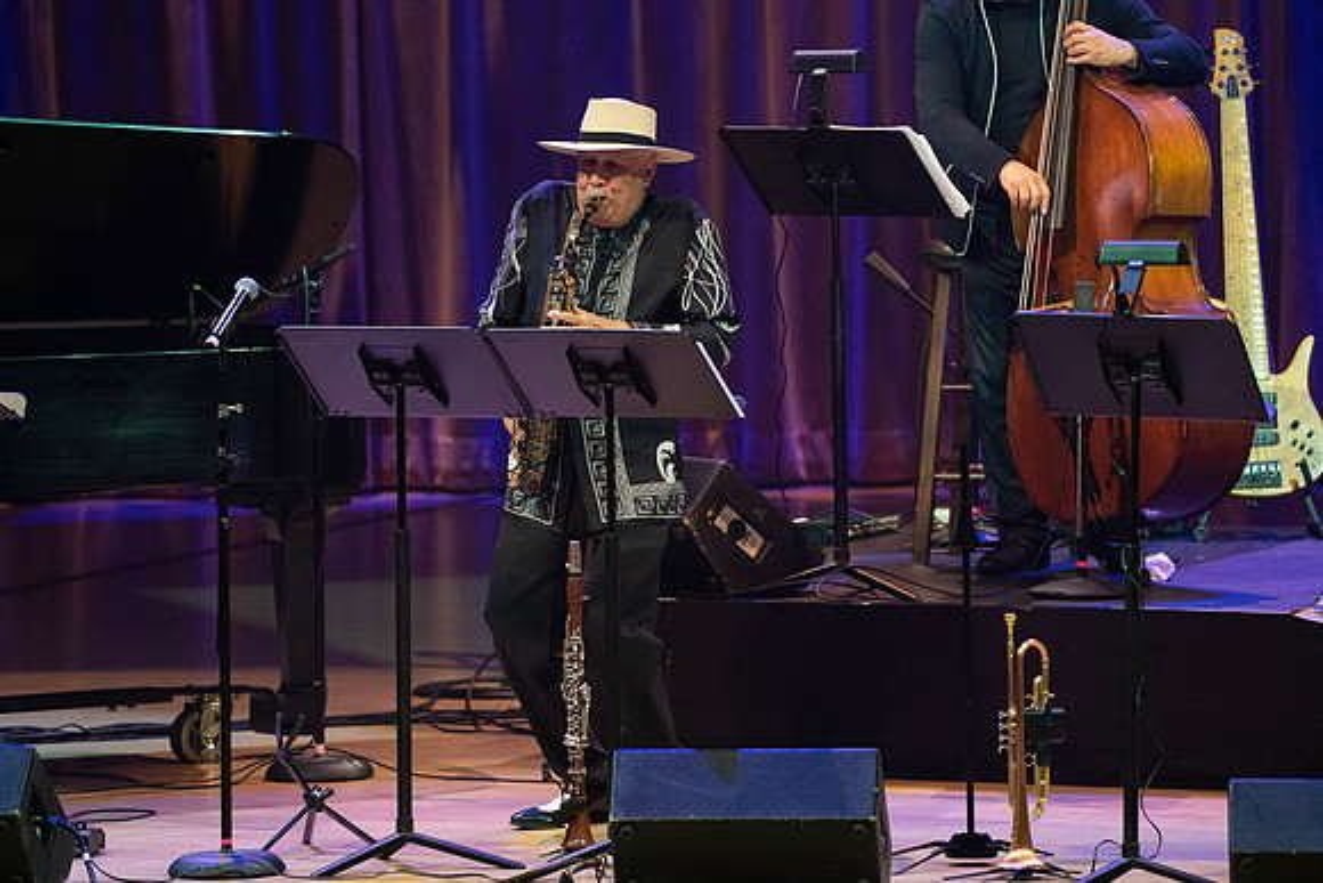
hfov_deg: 5.2
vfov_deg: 3.5
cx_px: 662
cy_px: 442
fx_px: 14482
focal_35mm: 394
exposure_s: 1/250
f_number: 5.6
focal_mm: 394
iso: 3200
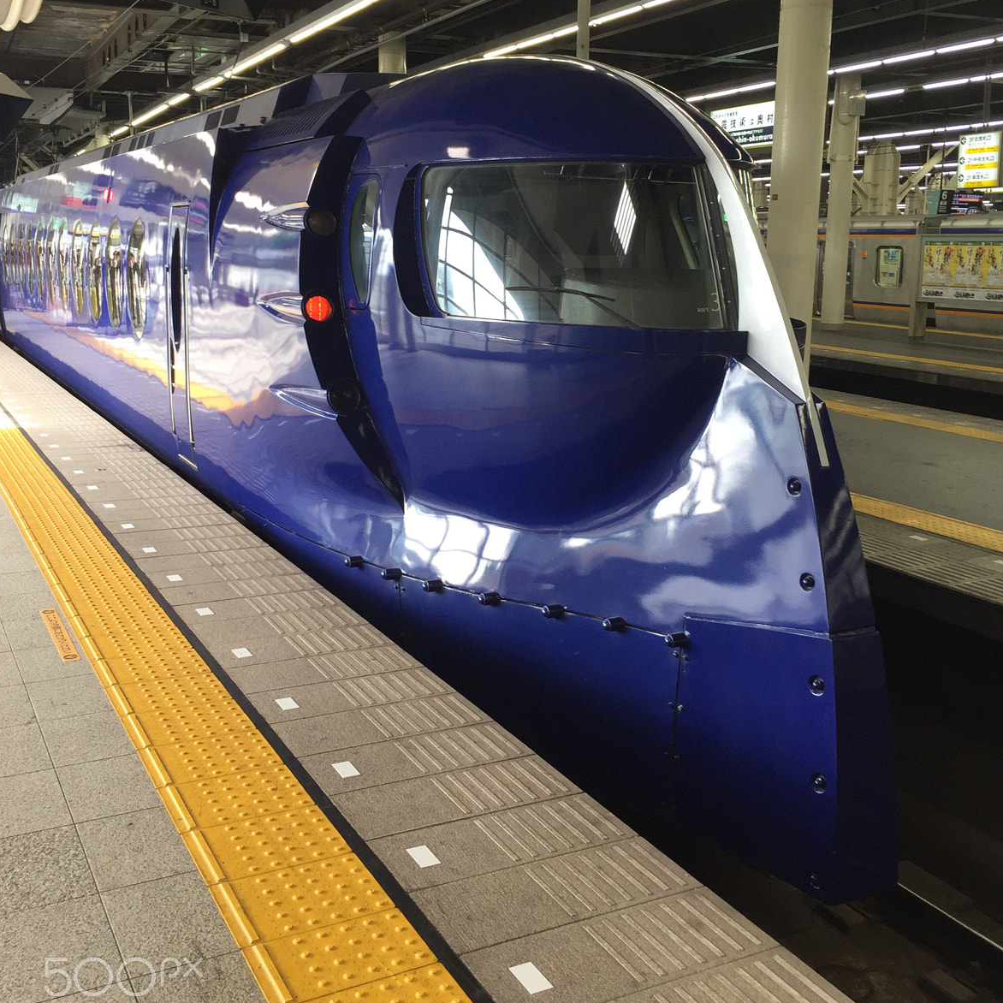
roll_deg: -1.5
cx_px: 504
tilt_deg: -8.5
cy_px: 405
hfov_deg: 47.2
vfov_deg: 47.0
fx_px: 1147
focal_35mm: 35
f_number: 2.2
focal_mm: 4.15
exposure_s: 1/60
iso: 40
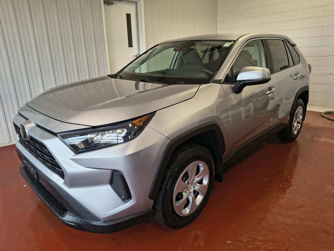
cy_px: 126
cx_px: 167
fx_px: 232
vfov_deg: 56.8
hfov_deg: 71.6
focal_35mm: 24
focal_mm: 5.56
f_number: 1.8
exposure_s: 1/120
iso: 146
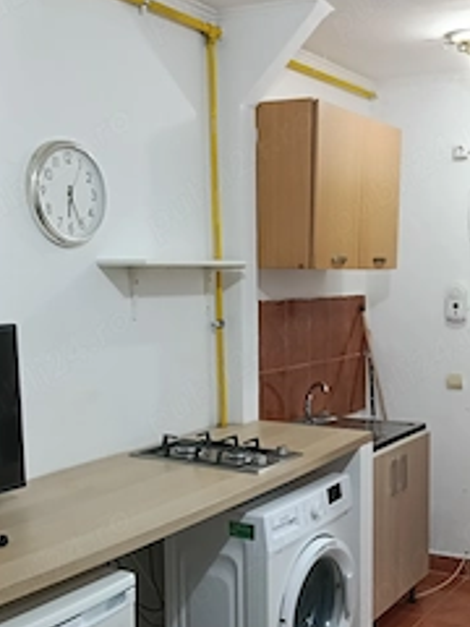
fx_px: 815
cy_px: 415
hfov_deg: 31.9
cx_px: 321
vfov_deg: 41.6
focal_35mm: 45
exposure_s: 1/33.3
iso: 640
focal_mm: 3.98
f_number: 1.8
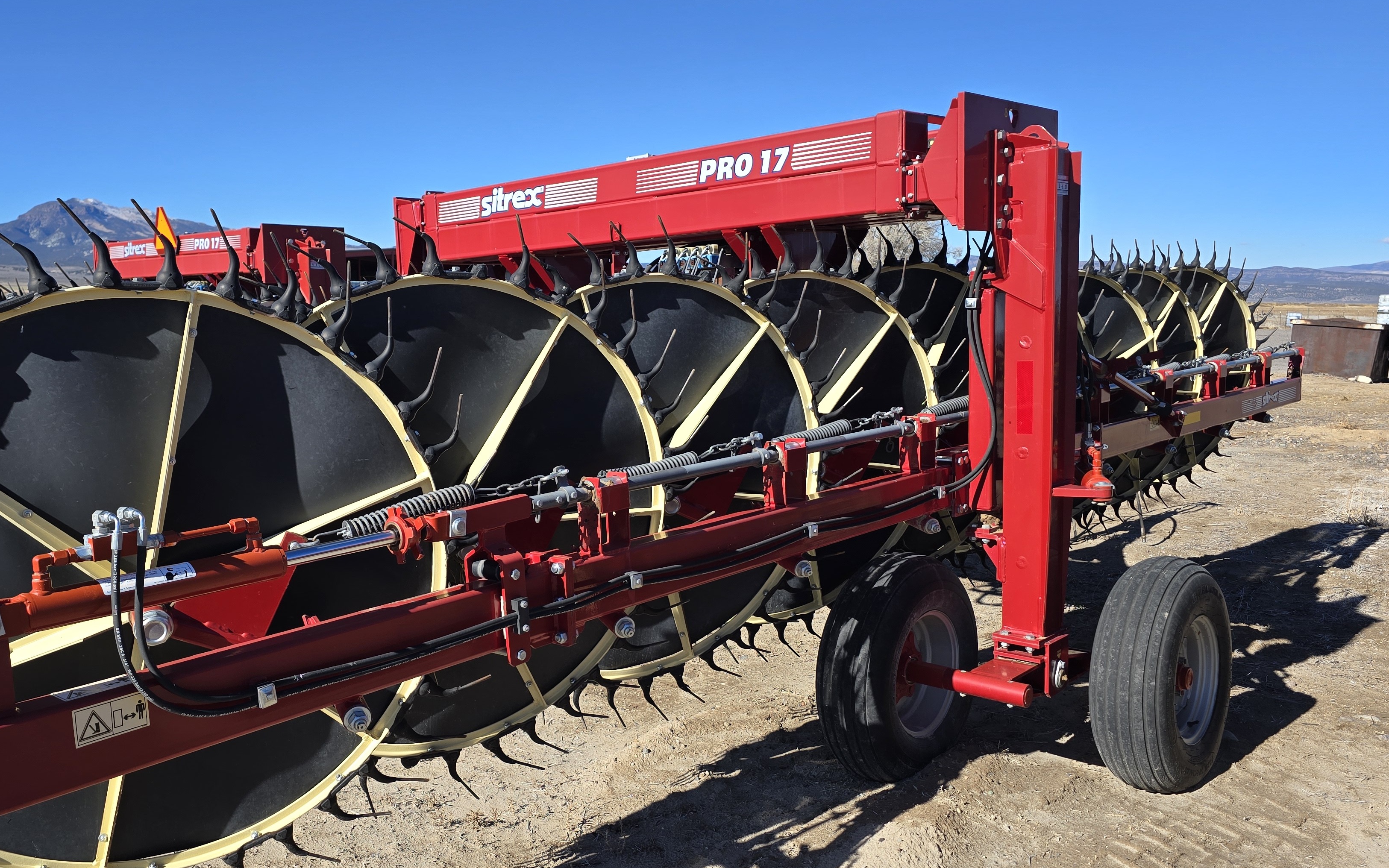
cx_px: 571
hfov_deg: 62.5
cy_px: 457
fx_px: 1136
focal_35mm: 30
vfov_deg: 41.8
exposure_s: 1/728
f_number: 1.7
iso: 12
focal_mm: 6.3
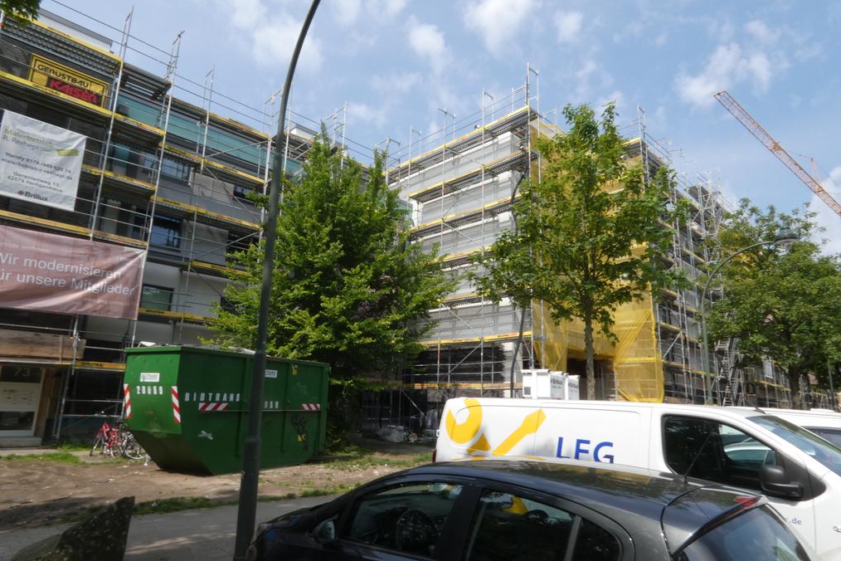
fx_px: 491
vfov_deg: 59.5
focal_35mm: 21
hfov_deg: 81.2
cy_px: 289
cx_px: 424
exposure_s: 1/160
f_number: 8
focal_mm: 3.6
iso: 80
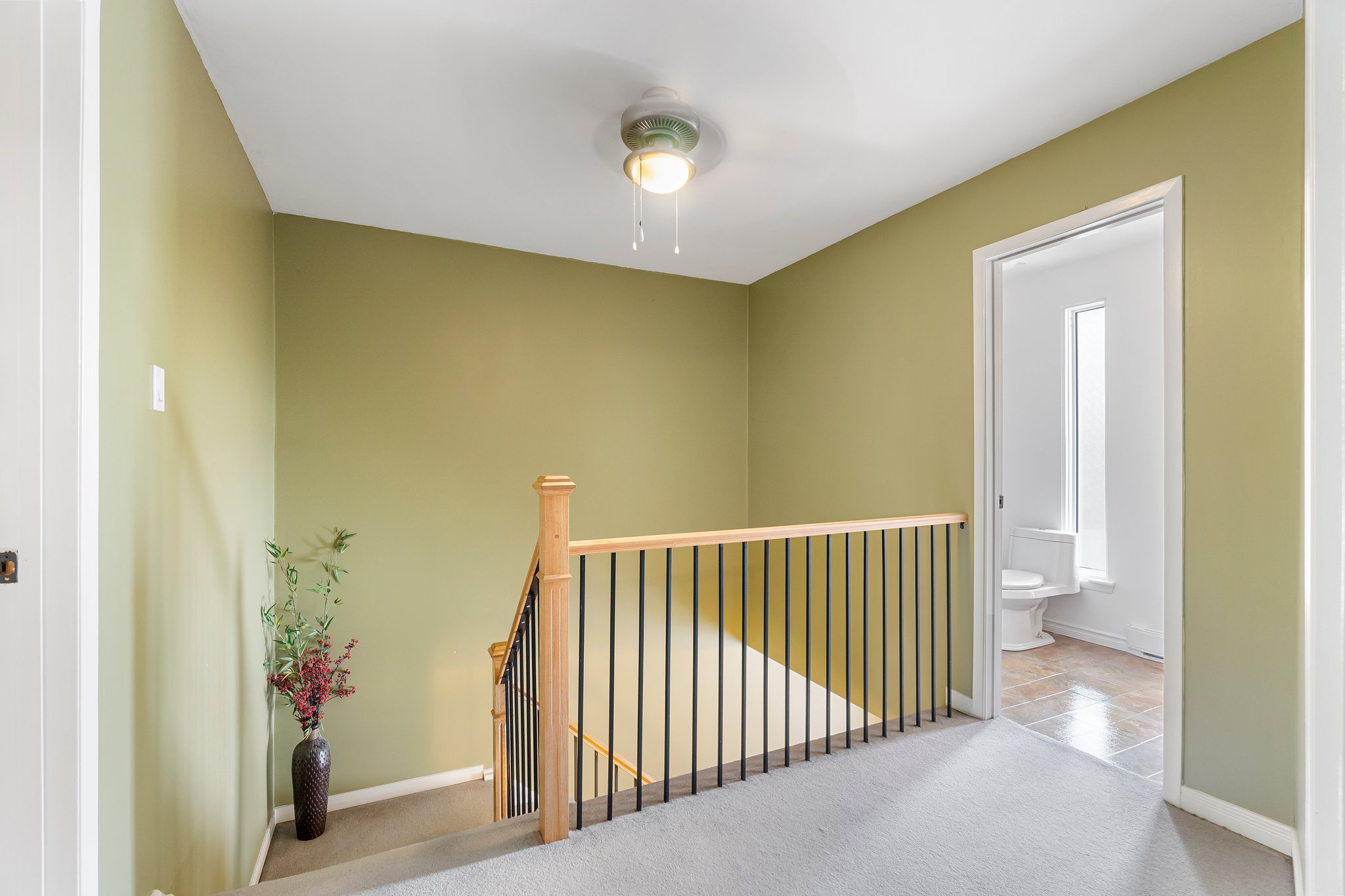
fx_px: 560
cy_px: 448
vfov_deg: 77.3
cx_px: 672
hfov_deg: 100.4
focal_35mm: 15
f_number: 6.3
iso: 640
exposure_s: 1/2.5
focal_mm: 10
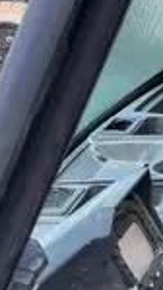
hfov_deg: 8.9
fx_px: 802
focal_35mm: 104
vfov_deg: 20.0
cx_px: 528
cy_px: 281
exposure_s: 1/121
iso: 80
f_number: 1.6
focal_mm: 4.2
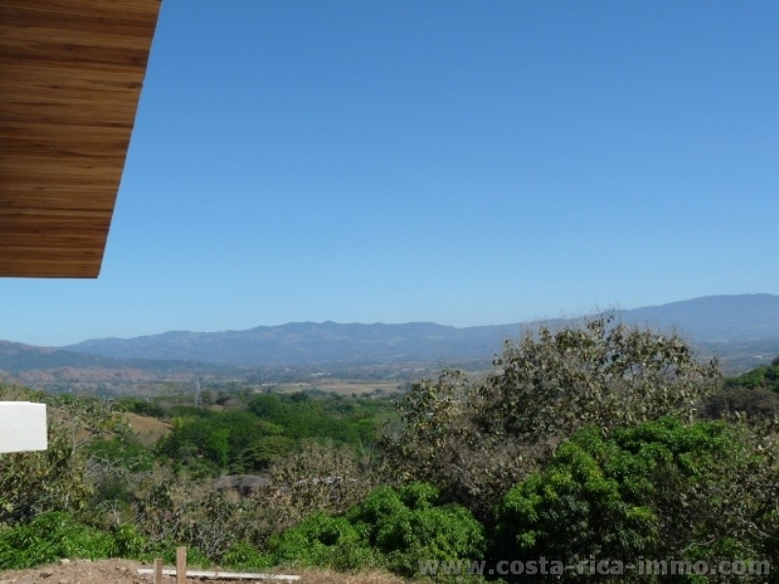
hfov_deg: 43.9
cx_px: 390
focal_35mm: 43
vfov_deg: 33.6
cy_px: 292
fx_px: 968
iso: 100
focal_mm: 7.6
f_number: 6.3
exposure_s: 1/500
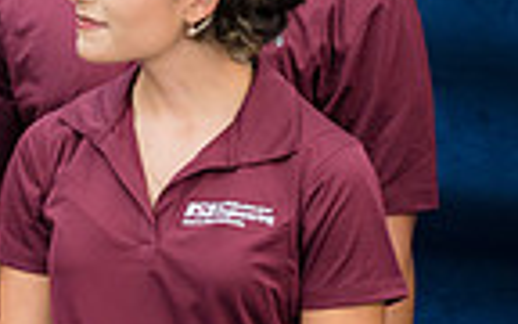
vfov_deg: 2.4
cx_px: -482
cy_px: 121
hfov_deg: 3.8
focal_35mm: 548
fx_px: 7736
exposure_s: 1/250
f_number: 4
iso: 100
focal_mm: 133
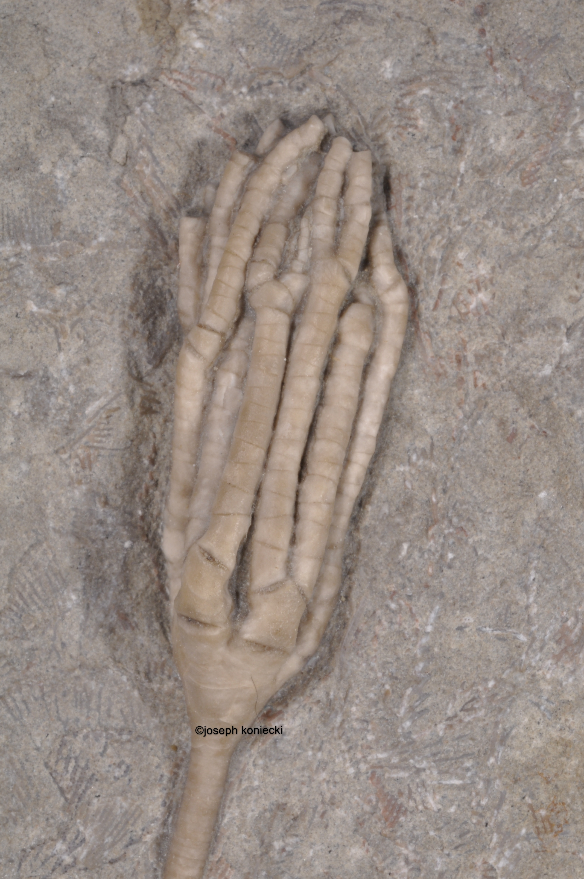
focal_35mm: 90
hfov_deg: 15.2
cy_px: 440
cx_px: 292
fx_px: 2196
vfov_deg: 22.6
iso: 200
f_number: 45
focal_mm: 60
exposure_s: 1/6
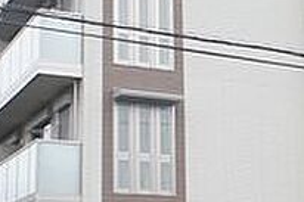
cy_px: 128
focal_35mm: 118
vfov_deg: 11.6
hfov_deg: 17.3
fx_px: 996
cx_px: 180
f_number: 6.3
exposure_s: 1/160
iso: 200
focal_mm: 16
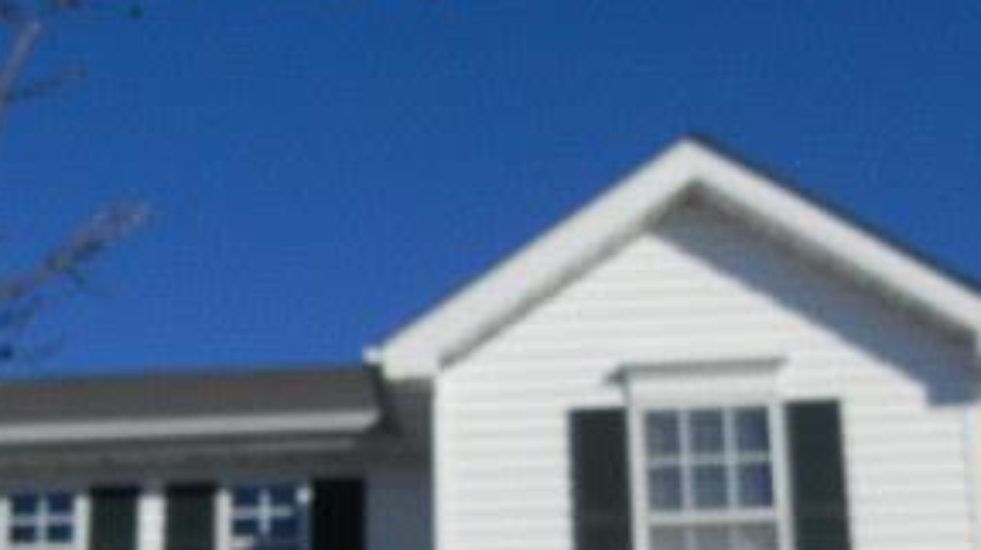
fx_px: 1898
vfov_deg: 15.8
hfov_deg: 29.0
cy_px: 680
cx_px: 472
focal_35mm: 73
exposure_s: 1/904
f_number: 7
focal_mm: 5.4
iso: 160
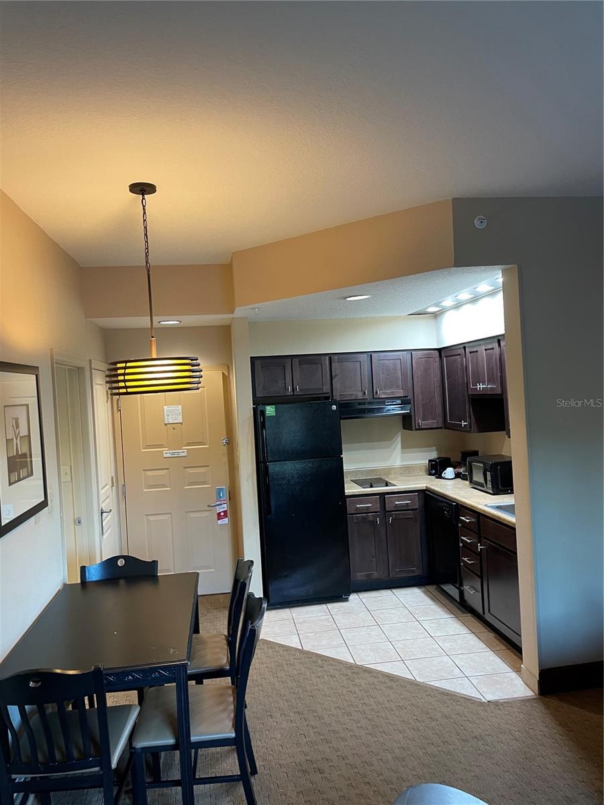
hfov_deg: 53.1
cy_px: 402
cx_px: 302
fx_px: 605
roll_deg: +3.5
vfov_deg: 67.3
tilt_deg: -1.1
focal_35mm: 26
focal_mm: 4.2
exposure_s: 1/60
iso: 250
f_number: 1.6
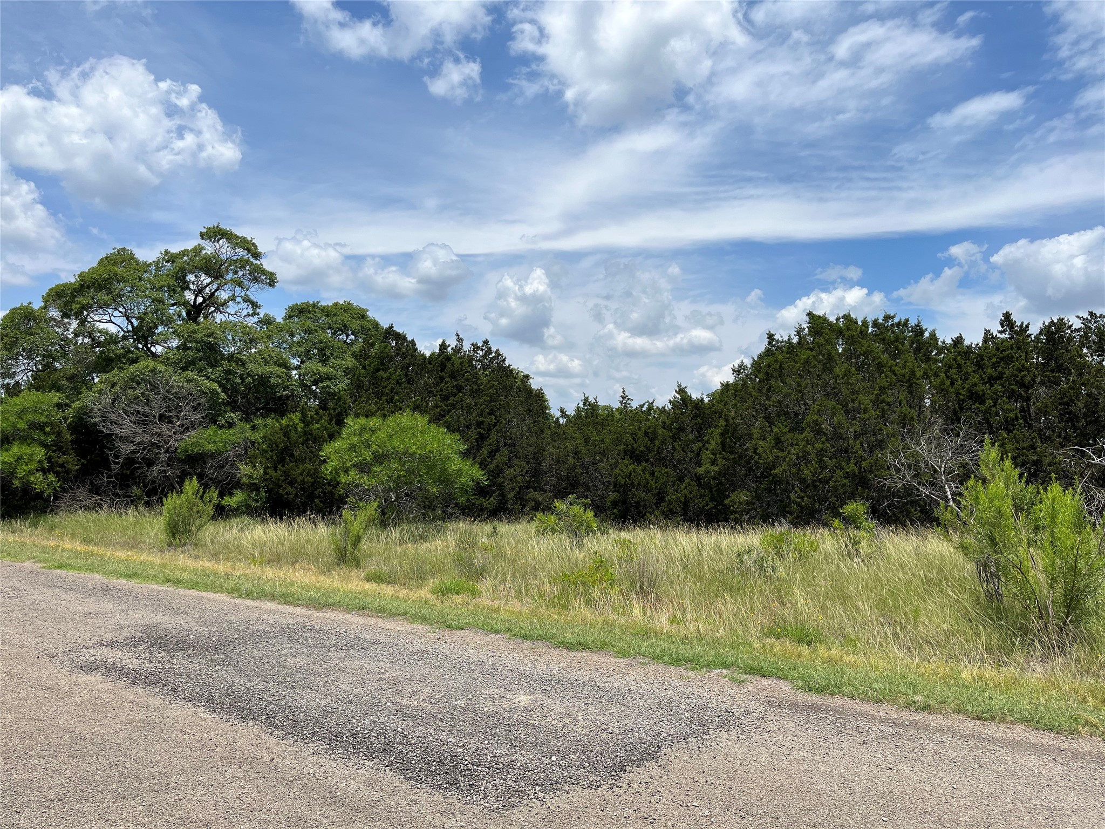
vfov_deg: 53.1
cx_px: 552
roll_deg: -0.9
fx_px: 830
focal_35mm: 26
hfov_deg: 67.3
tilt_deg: +3.5
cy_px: 414
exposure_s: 1/5848
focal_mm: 5.1
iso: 50
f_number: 1.6
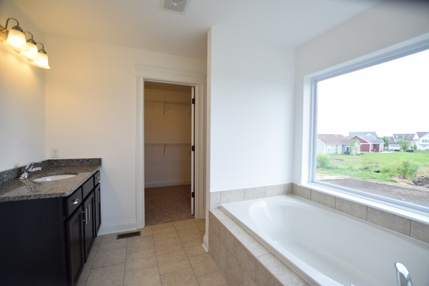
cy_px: 143
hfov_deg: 100.4
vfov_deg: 77.4
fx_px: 179
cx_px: 214
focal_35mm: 15
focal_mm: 10
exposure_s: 1/400
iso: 400
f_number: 3.5
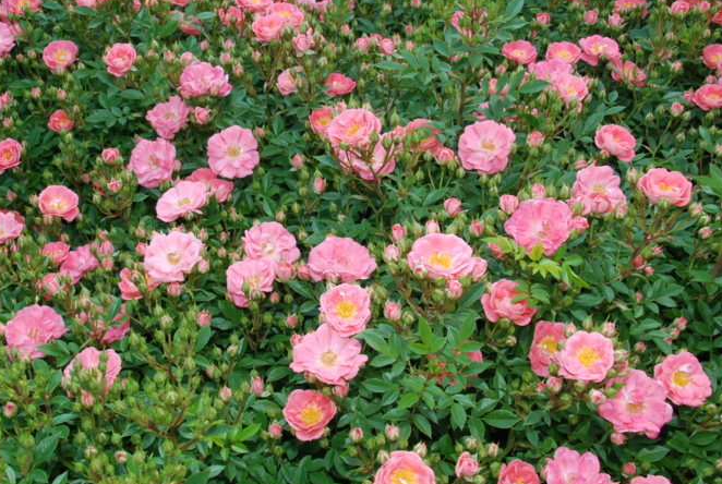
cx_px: 305
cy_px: 208
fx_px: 1165
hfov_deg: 34.4
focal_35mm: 58
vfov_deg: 23.5
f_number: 14
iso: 800
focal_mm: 32
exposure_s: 1/200
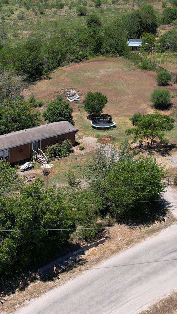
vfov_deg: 41.0
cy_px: 117
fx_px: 417
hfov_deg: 23.5
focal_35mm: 50
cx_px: 29
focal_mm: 8.38
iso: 100
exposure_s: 1/1600
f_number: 2.8
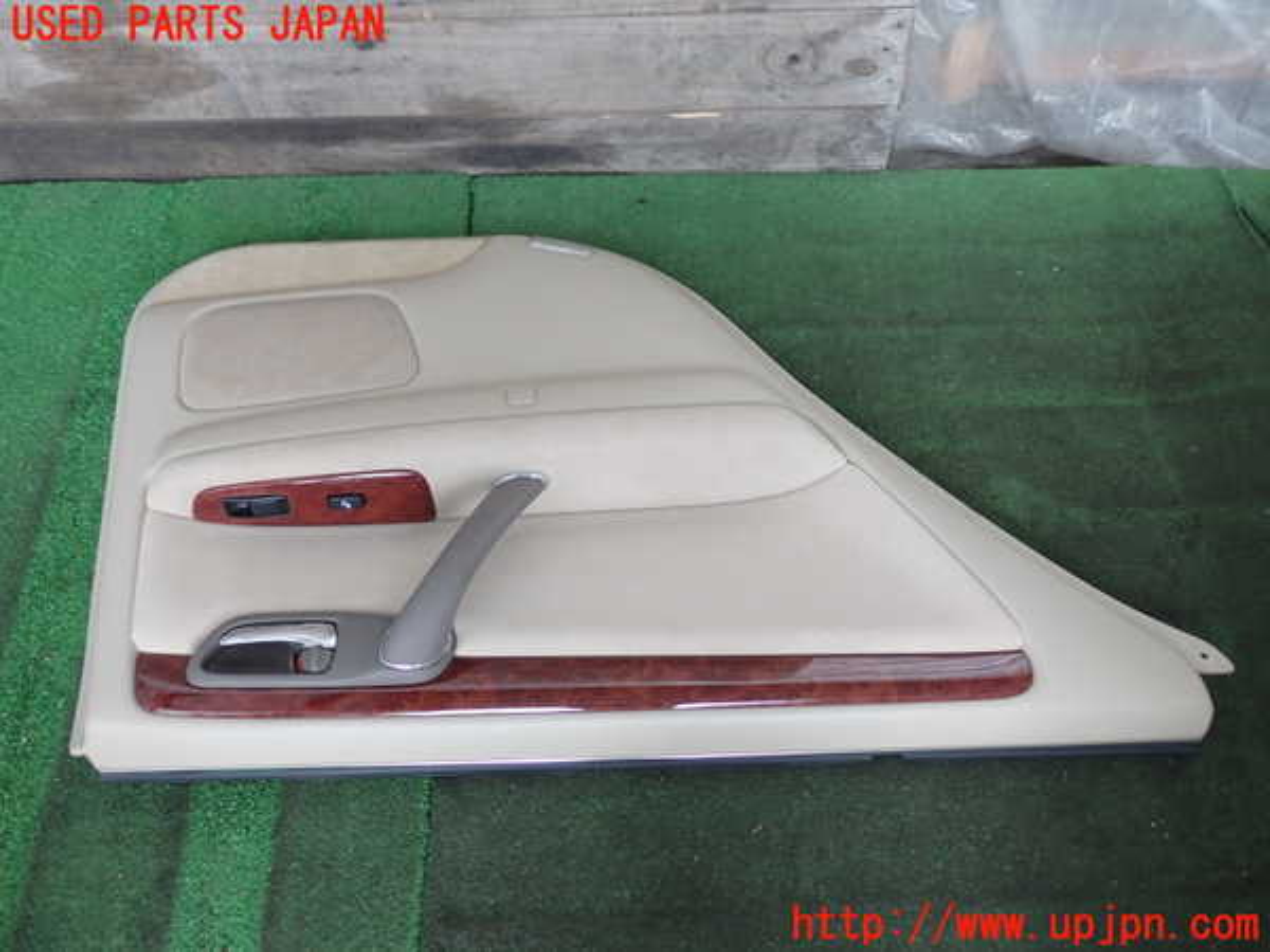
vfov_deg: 44.2
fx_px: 1174
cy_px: 476
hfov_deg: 56.8
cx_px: 635
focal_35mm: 32
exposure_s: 1/60
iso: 200
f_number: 2.4
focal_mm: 5.79
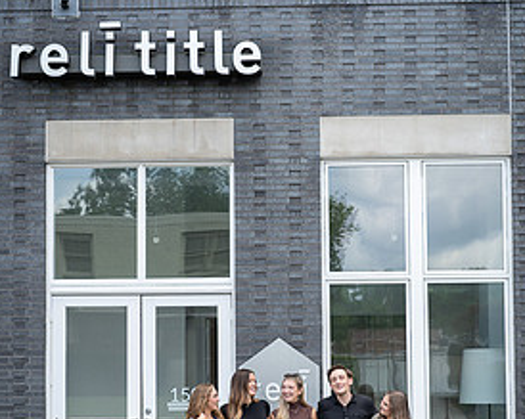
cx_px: 261
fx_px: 1196
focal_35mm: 77
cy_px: 306
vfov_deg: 19.8
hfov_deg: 24.8
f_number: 4
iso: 100
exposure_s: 1/160
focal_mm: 50
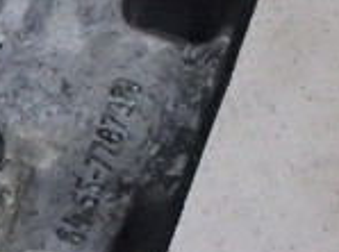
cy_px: 140
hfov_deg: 11.7
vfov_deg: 9.3
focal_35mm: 159
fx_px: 1553
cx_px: -234
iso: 1600
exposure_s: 1/40
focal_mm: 6.64
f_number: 4.7
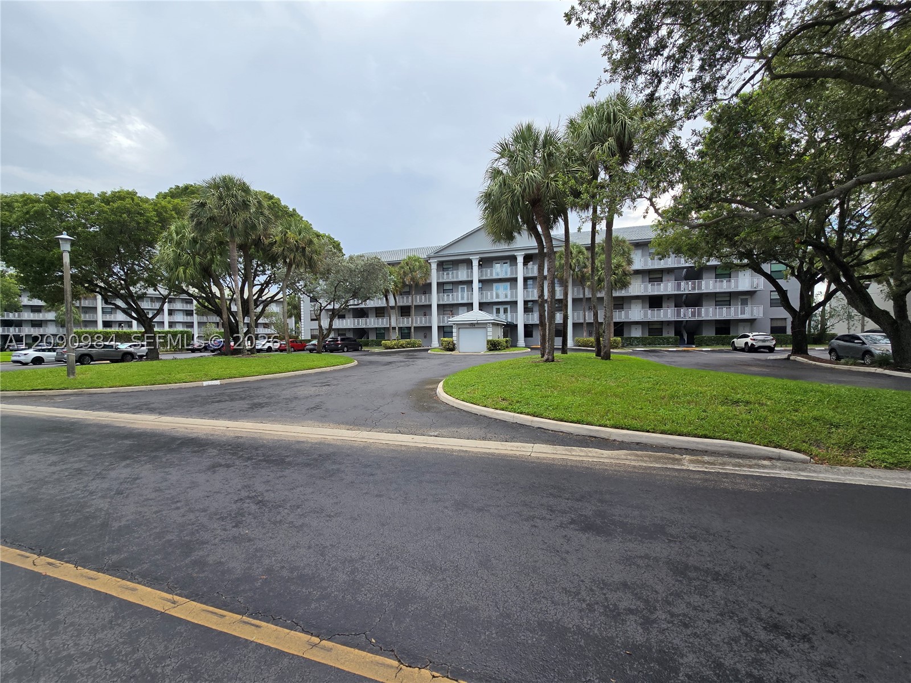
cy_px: 342
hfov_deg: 106.2
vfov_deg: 89.9
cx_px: 456
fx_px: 342
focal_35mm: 13
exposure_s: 1/629
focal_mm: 2.2
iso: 50
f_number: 2.2
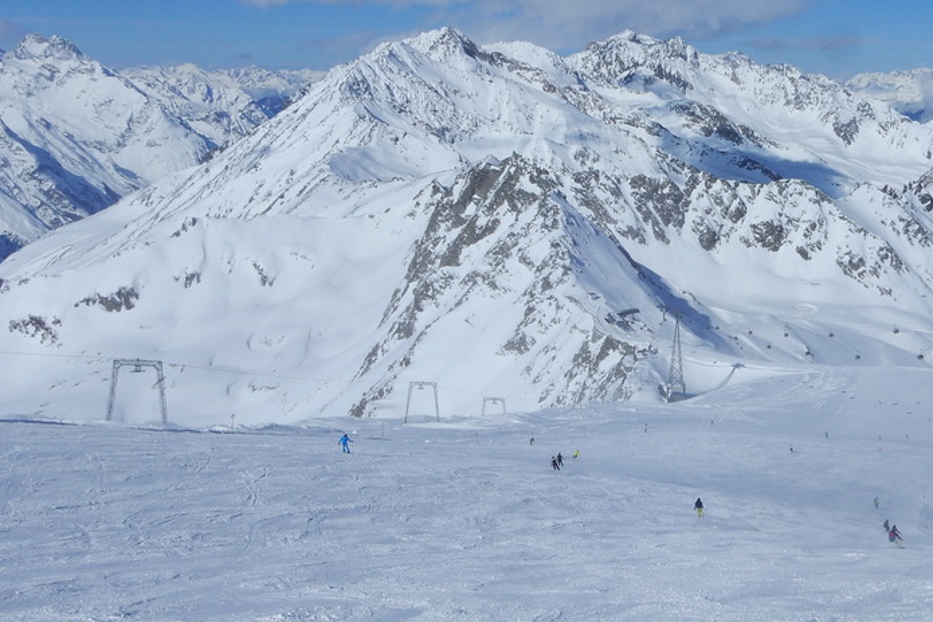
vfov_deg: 29.1
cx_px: 636
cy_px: 239
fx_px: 1192
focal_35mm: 46
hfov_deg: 42.1
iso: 80
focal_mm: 4.3
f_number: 5.6
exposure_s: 1/1600
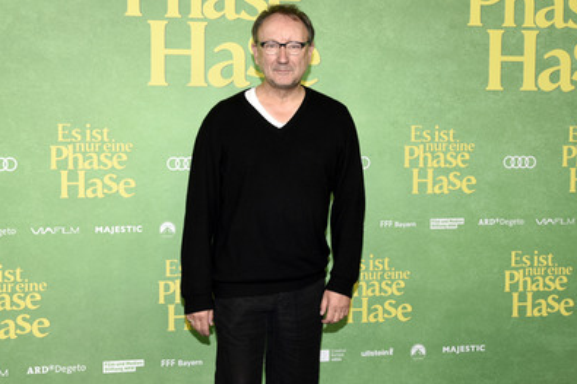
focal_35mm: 40
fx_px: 641
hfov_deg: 48.4
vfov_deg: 33.4
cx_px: 268
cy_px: 207
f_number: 6.3
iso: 500
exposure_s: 1/125
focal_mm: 35
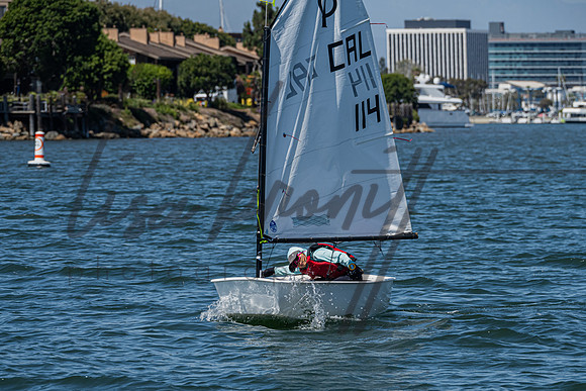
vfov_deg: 6.3
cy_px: 249
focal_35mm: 217
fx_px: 3527
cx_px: 299
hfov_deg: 9.5
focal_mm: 170
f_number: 7.6
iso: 250
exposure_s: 1/1000
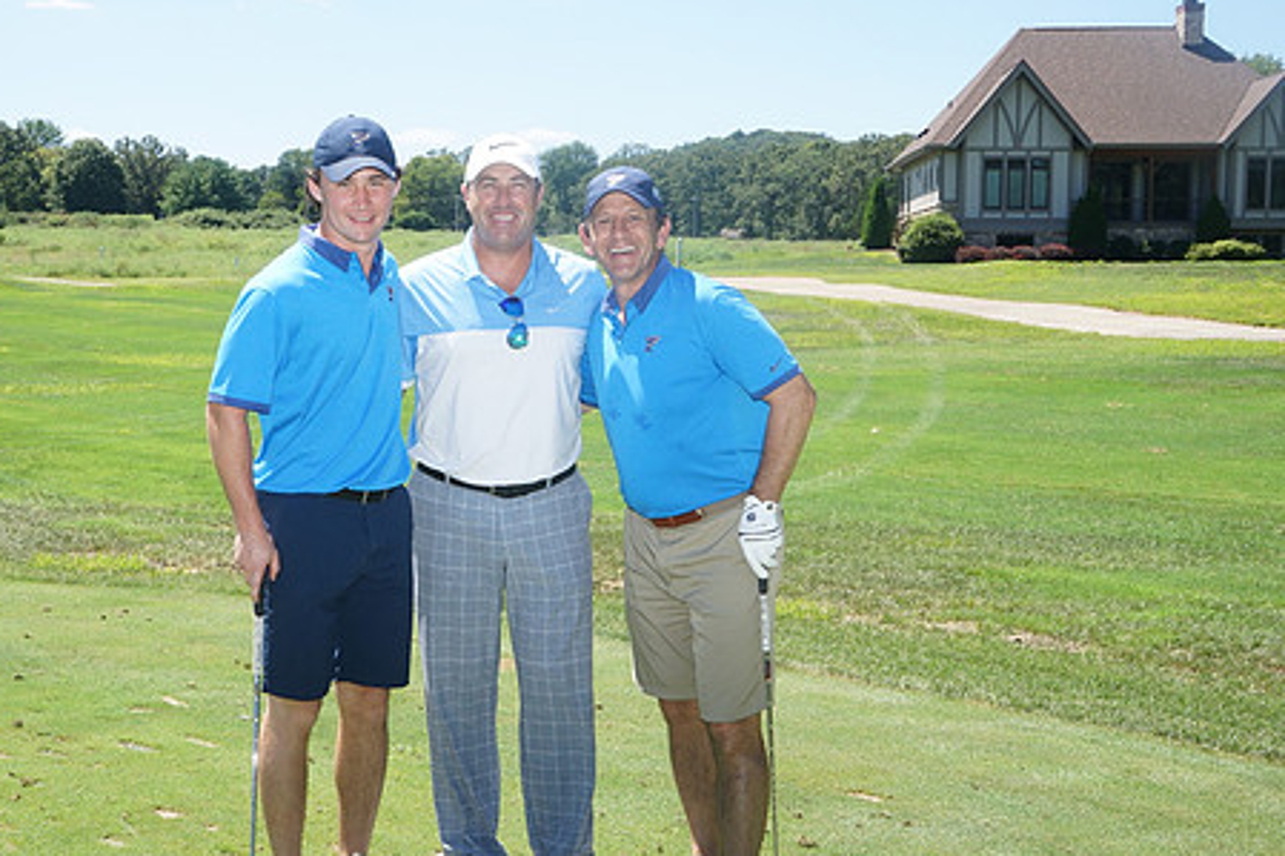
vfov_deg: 25.5
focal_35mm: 53
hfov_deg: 37.4
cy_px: 480
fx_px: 1891
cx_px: 535
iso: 800
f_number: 18
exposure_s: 1/200
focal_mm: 41
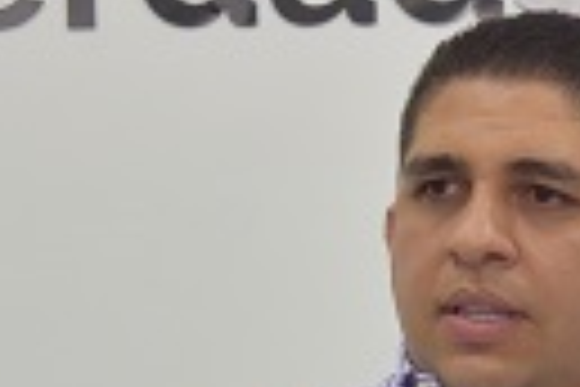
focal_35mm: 257
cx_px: 576
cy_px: 477
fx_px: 4133
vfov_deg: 5.3
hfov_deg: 8.0
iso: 900
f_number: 5.6
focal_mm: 55
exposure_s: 1/60
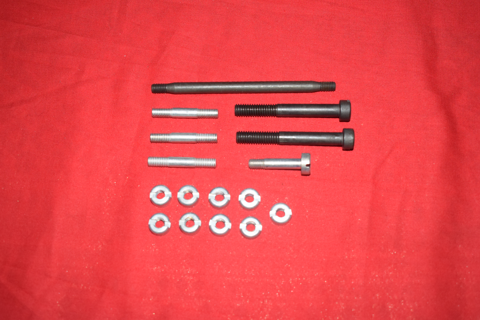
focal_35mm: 45
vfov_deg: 29.9
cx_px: 240
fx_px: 600
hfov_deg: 43.6
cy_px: 160
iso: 1000
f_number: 5.6
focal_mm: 30
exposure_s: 1/160
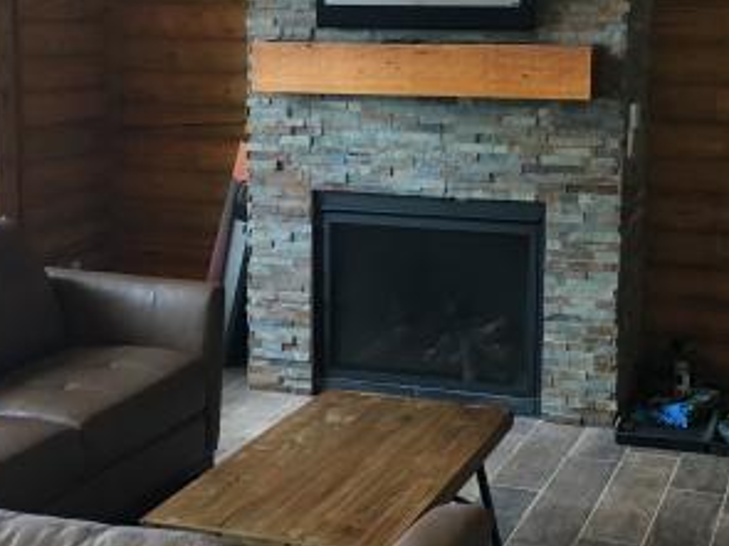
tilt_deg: -8.5
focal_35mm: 63
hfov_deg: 30.7
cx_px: 400
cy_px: 193
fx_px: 1326
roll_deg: +0.1
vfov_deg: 23.2
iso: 125
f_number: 2.2
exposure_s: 1/30
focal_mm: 4.15
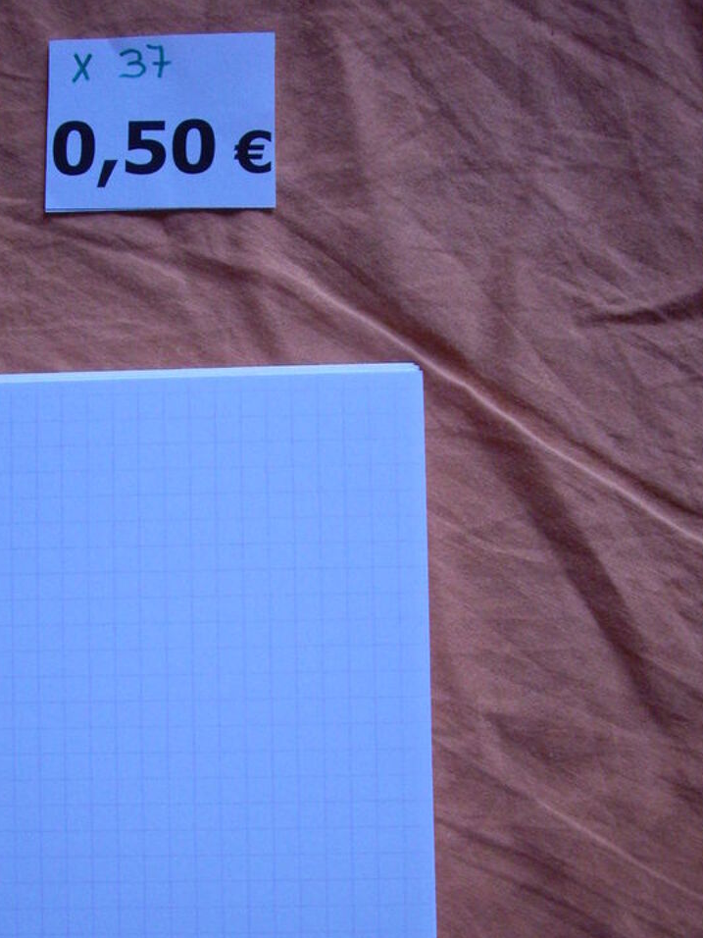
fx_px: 1435
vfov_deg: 35.9
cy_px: 606
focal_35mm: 53
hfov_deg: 27.3
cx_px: 220
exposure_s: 1/80
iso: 200
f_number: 2.7
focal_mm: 6.2
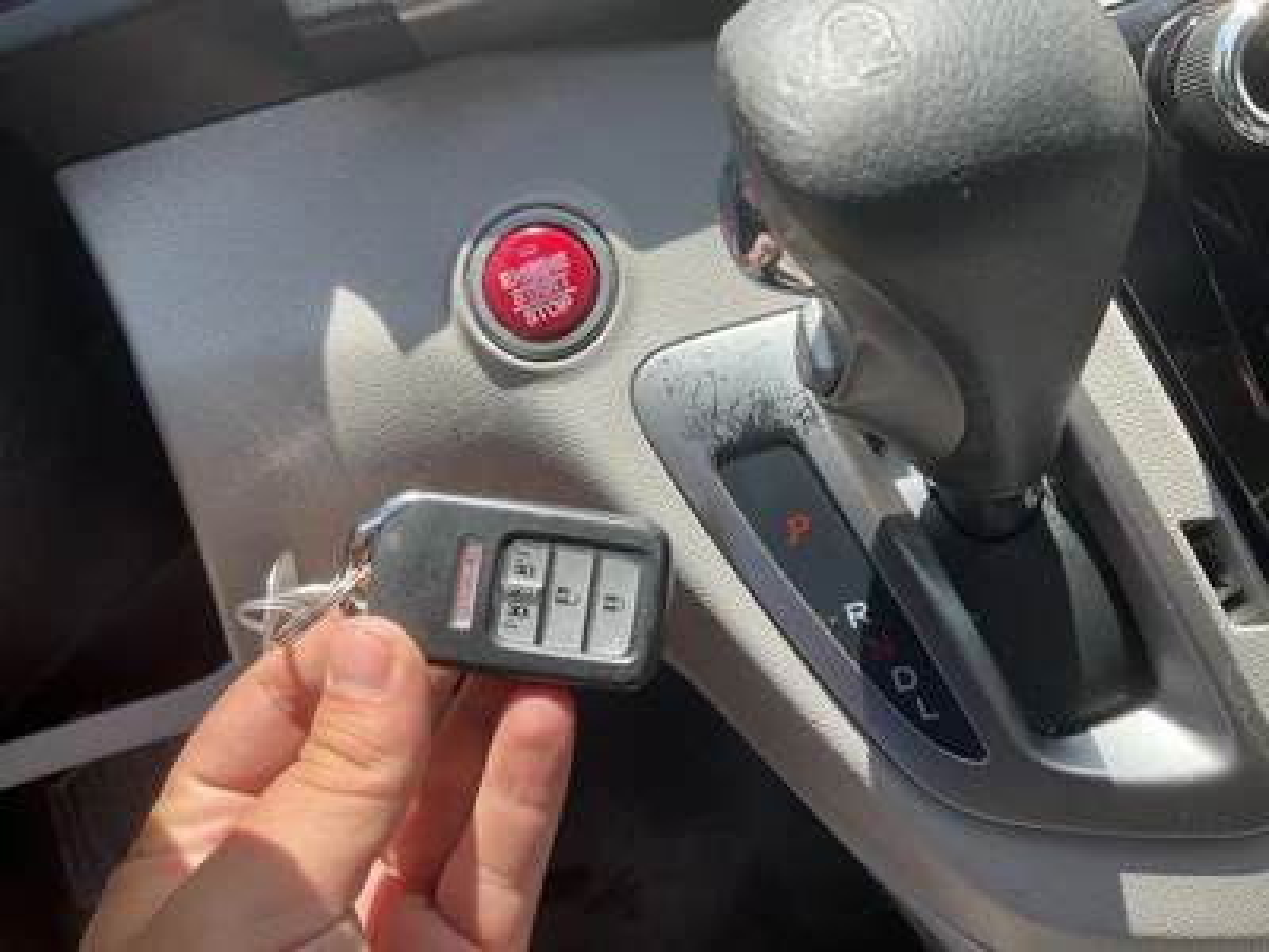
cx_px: 634
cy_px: 476
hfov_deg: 61.7
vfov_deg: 48.2
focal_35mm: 29
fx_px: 1063
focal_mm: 3
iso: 25
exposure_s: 1/309
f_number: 1.8
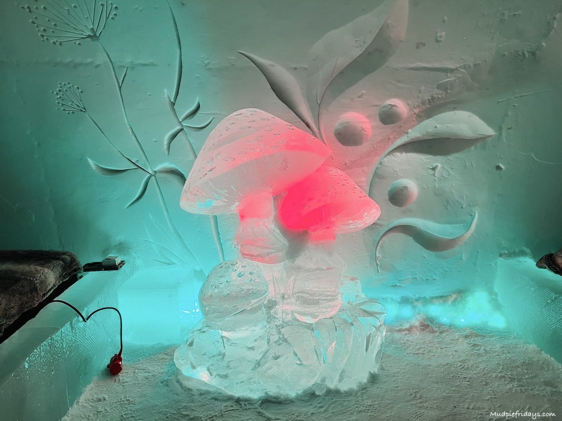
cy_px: 210
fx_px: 422
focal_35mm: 26
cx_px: 281
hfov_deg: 67.3
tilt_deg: -12.7
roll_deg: +0.9
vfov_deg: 53.1
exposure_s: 1/60
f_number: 1.5
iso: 200
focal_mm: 5.7
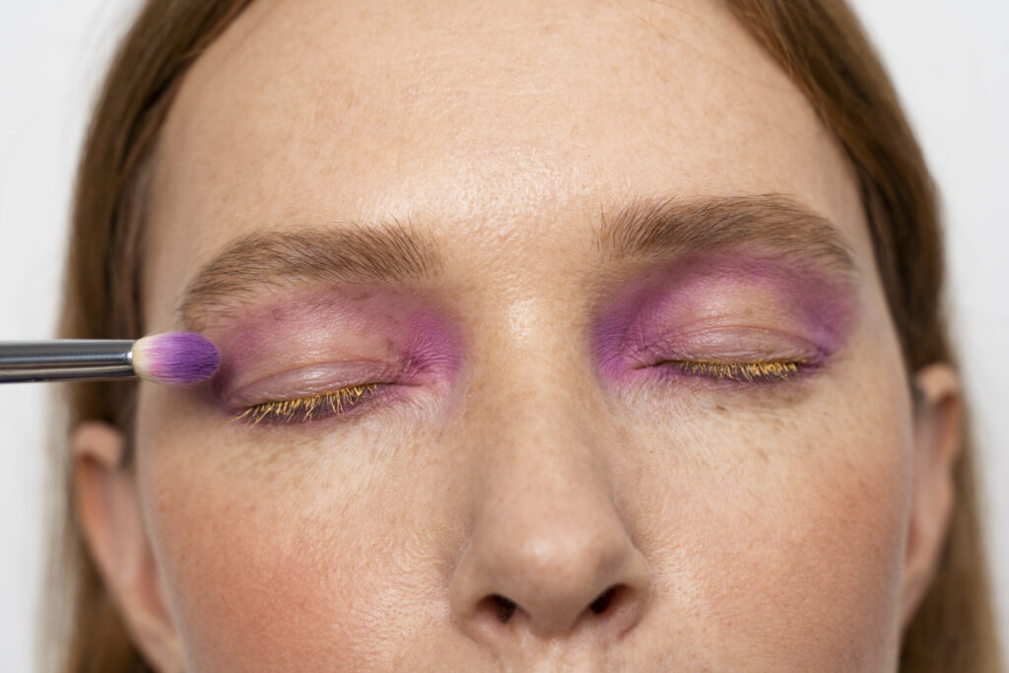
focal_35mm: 75
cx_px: 504
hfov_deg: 27.0
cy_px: 336
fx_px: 2102
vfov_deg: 18.2
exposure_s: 1/160
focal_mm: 75
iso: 160
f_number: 7.1
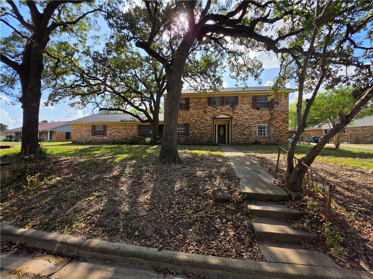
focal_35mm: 13
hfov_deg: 106.2
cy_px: 140
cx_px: 186
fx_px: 140
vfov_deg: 89.9
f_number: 1.9
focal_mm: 2.2
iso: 32
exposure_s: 1/1834
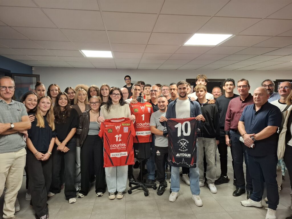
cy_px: 110
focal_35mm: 23
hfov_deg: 73.9
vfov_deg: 58.9
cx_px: 146
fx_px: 194
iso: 320
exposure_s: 1/50
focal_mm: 5.54
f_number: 1.8
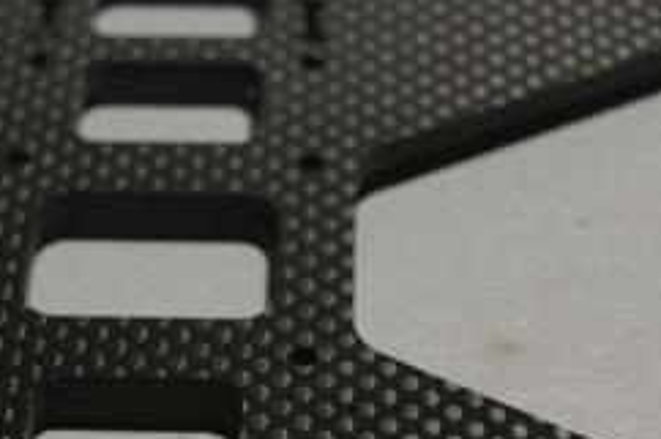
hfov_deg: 13.8
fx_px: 2734
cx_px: 188
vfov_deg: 9.2
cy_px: 402
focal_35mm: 149
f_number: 4.5
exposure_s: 1/80
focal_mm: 24
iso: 400
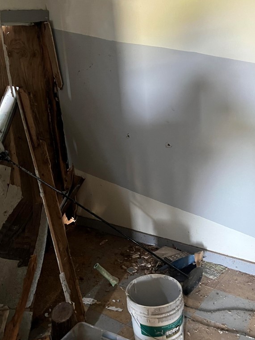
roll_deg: +7.0
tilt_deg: -12.6
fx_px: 344
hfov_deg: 40.5
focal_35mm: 35
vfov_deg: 52.6
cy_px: 164
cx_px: 100
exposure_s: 1/39
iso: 640
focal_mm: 5.7
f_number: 1.5
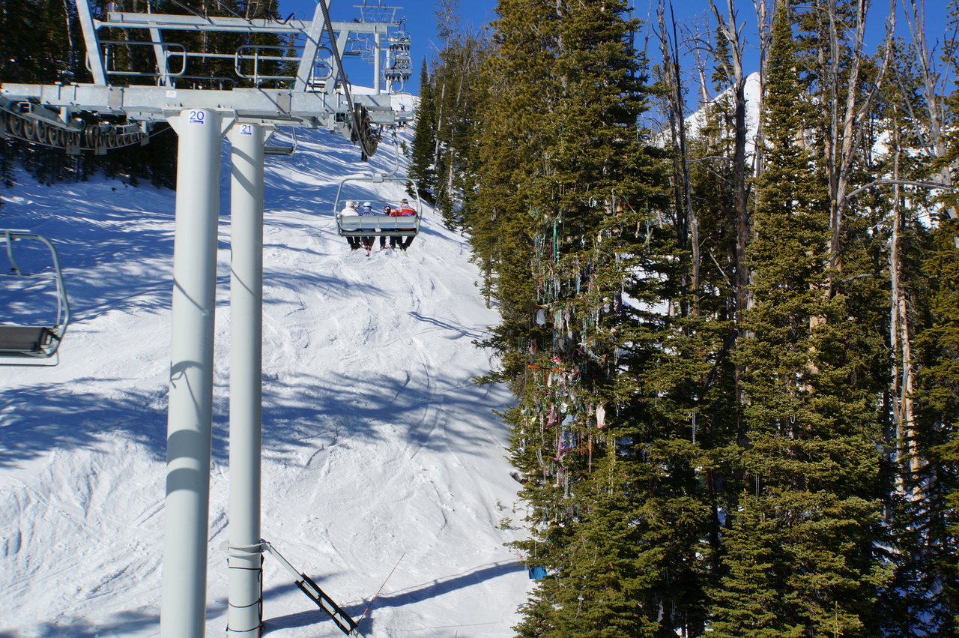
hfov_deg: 48.9
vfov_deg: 33.7
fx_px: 1054
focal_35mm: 40
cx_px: 480
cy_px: 319
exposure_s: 1/160
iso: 100
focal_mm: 26.4
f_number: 13
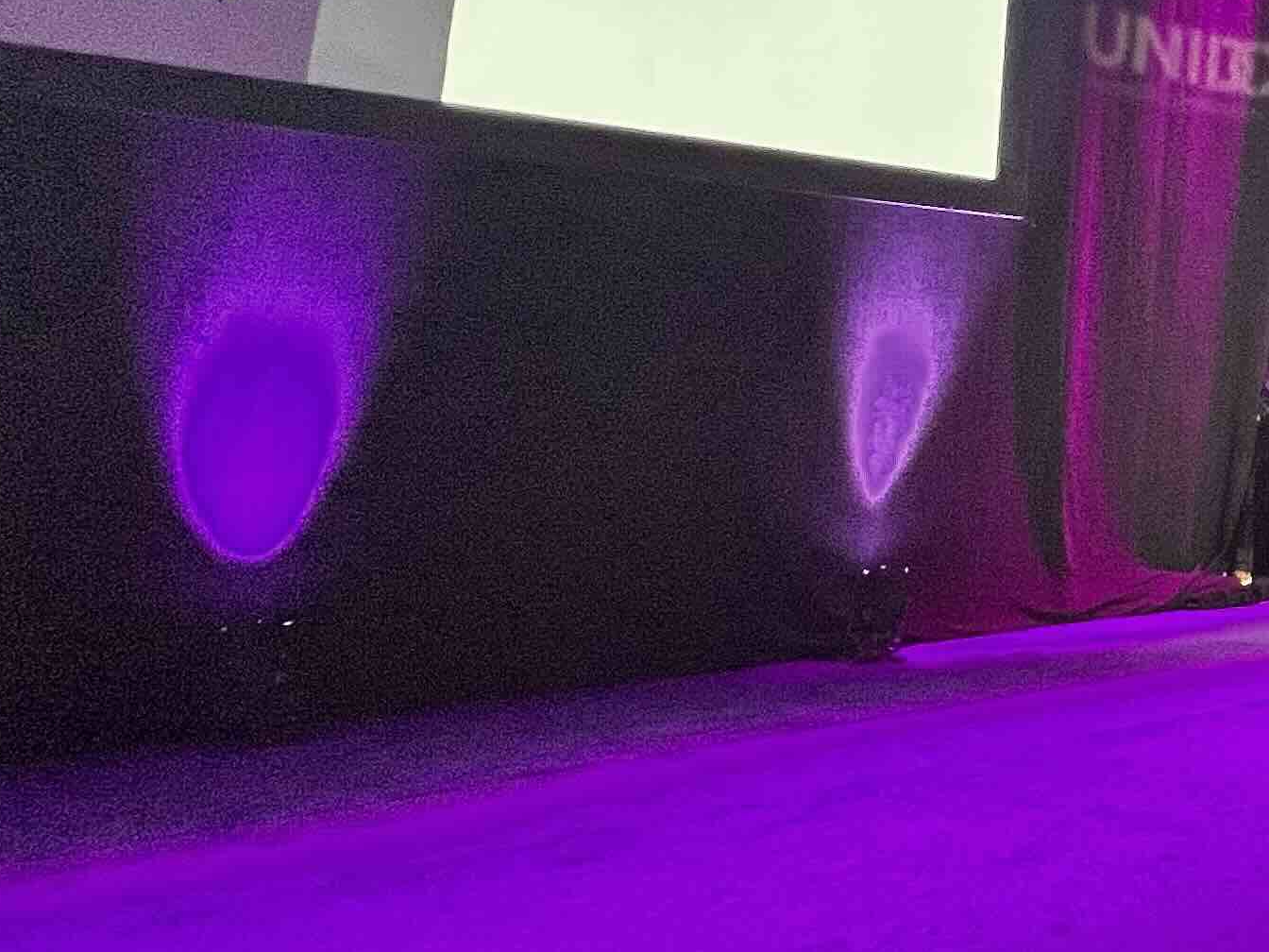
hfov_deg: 30.3
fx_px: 1430
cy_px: 147
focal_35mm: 39
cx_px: 1844
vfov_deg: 35.2
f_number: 1.8
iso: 160
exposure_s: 1/120
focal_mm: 1.57
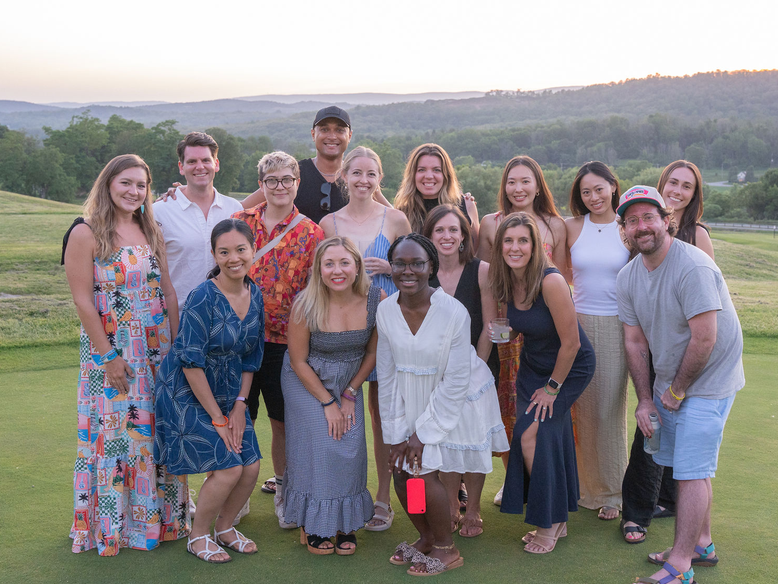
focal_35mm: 50
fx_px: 1124
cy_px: 265
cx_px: 438
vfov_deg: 29.1
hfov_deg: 38.1
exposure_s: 1/125
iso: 3200
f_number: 5
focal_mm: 37.7
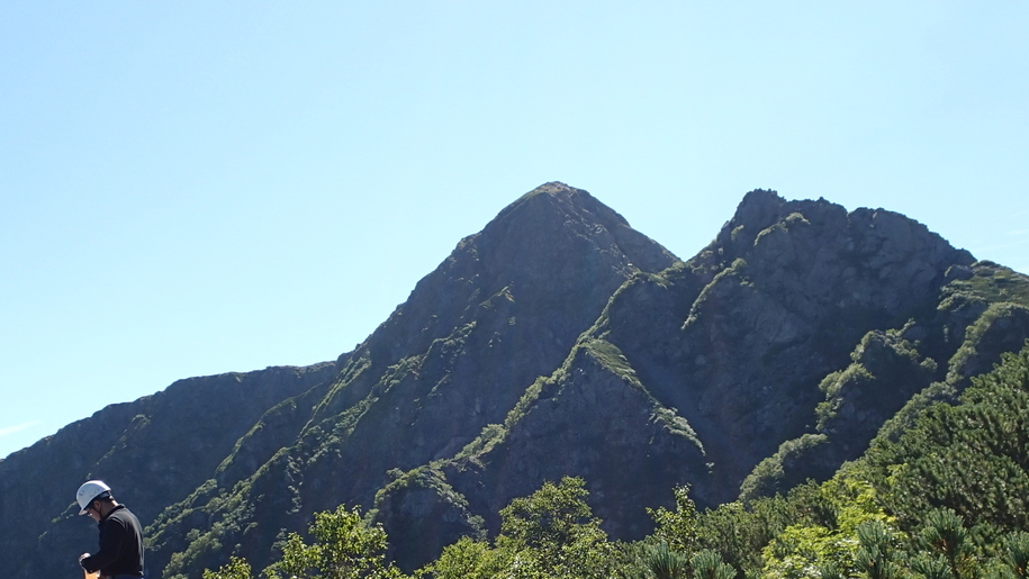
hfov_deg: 41.3
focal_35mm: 50
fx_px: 1364
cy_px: 461
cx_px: 545
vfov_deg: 23.6
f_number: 3.5
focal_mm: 6.42
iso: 100
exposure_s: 1/640
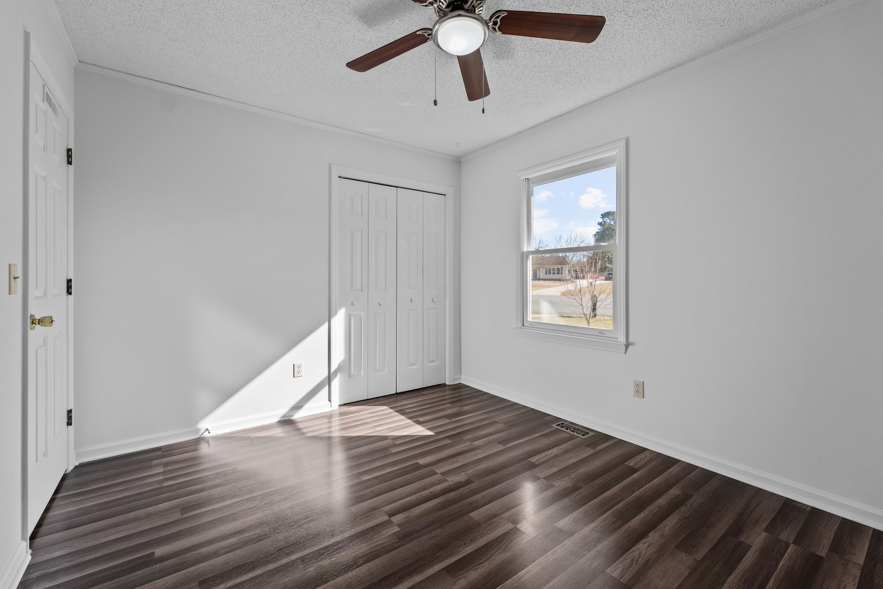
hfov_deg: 100.4
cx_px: 442
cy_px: 294
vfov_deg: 77.3
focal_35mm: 15
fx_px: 368
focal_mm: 15
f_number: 7.1
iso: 400
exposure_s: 1/100
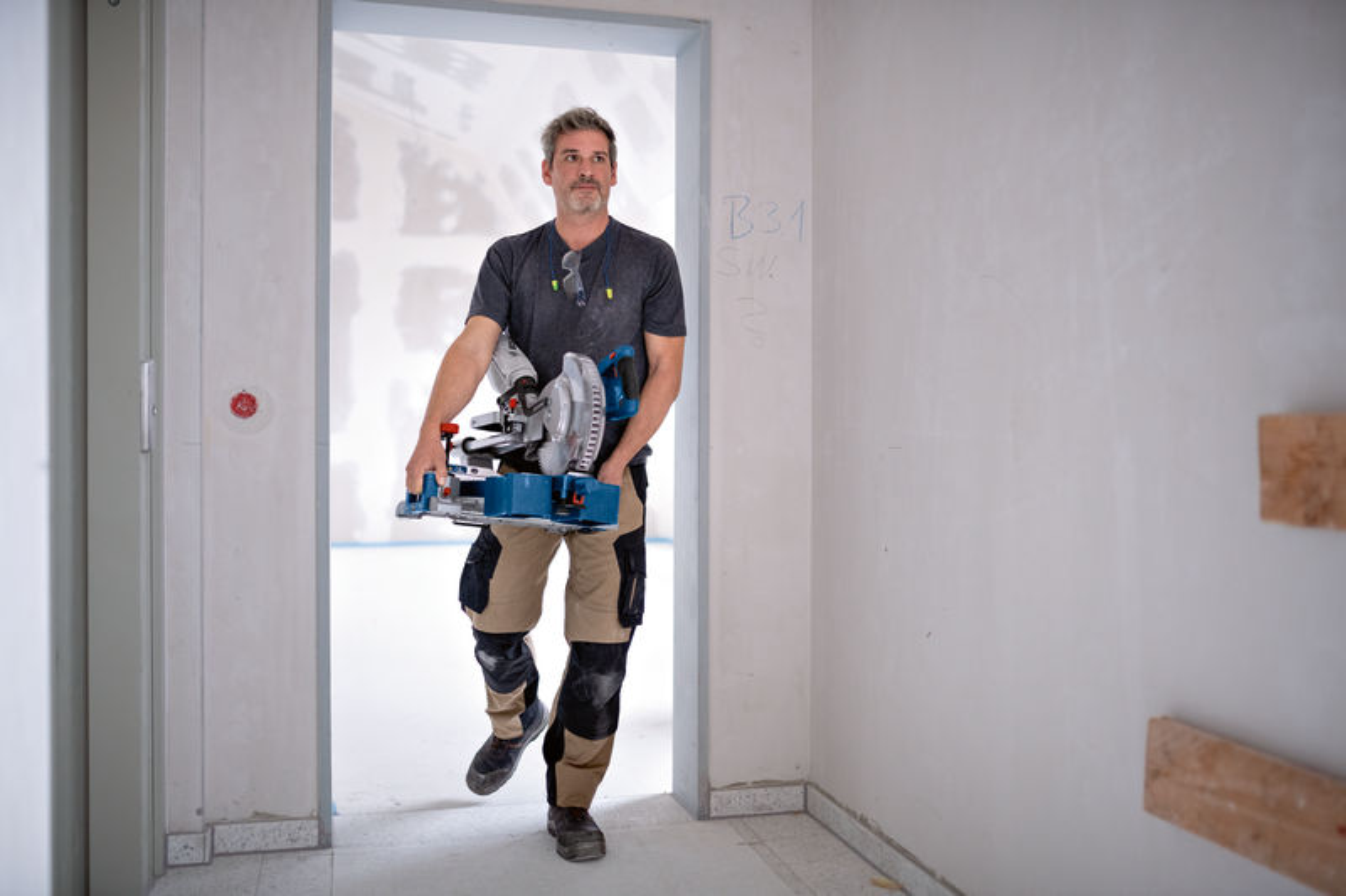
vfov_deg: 37.8
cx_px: 673
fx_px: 1308
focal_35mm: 35
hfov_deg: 54.4
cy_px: 448
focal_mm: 35
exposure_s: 1/200
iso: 800
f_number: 1.6
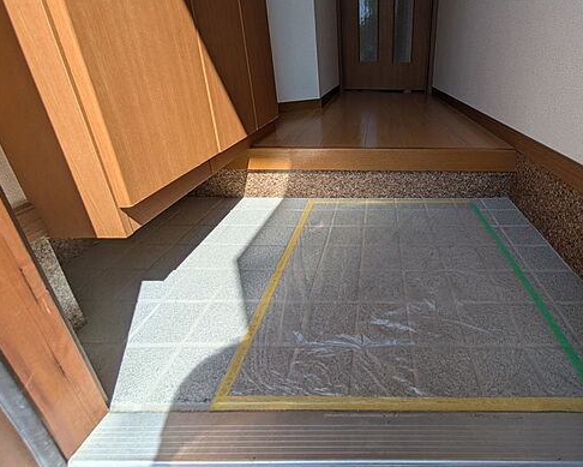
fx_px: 311
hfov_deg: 83.9
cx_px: 380
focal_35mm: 18
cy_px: 181
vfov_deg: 72.8
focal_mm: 1.83
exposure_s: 1/1070
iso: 50
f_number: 2.2
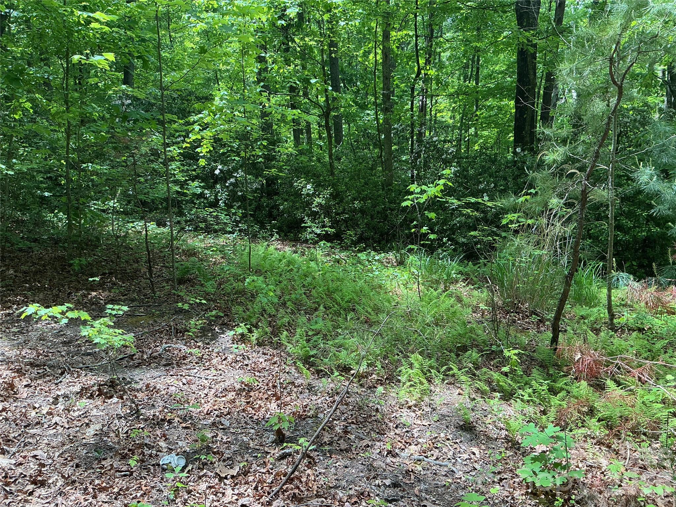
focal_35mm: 29
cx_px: 338
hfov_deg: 61.7
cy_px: 254
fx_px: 566
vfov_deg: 48.2
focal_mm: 3
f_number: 1.8
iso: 25
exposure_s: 1/254
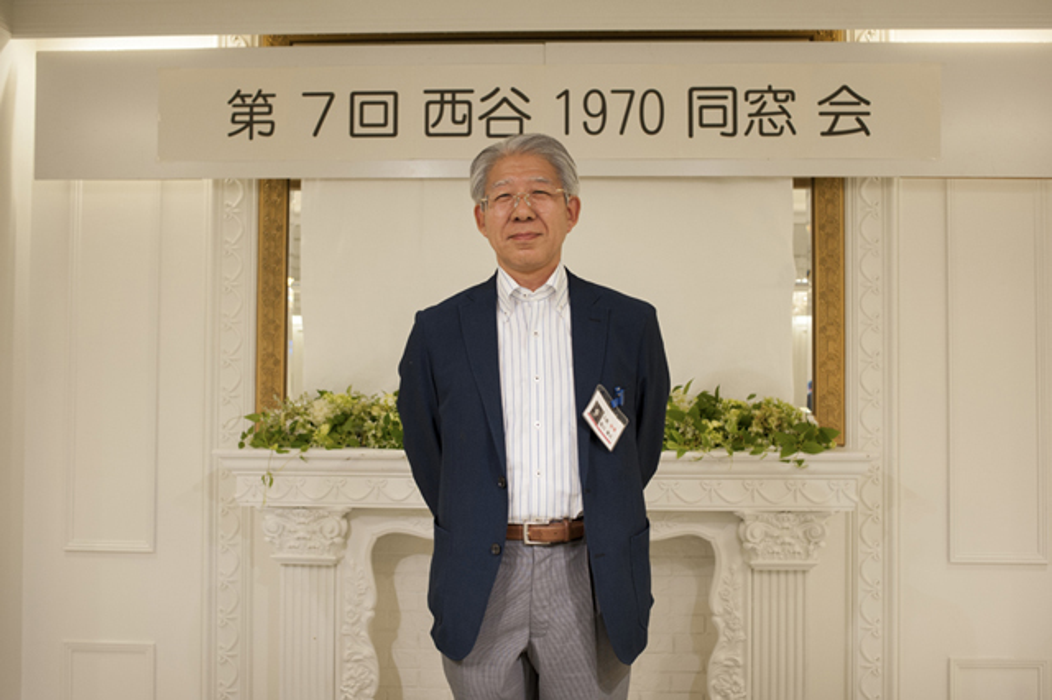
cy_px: 350
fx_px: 1022
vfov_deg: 37.8
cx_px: 526
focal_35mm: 35
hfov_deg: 54.5
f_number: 5.6
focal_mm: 35
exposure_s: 1/100
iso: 450
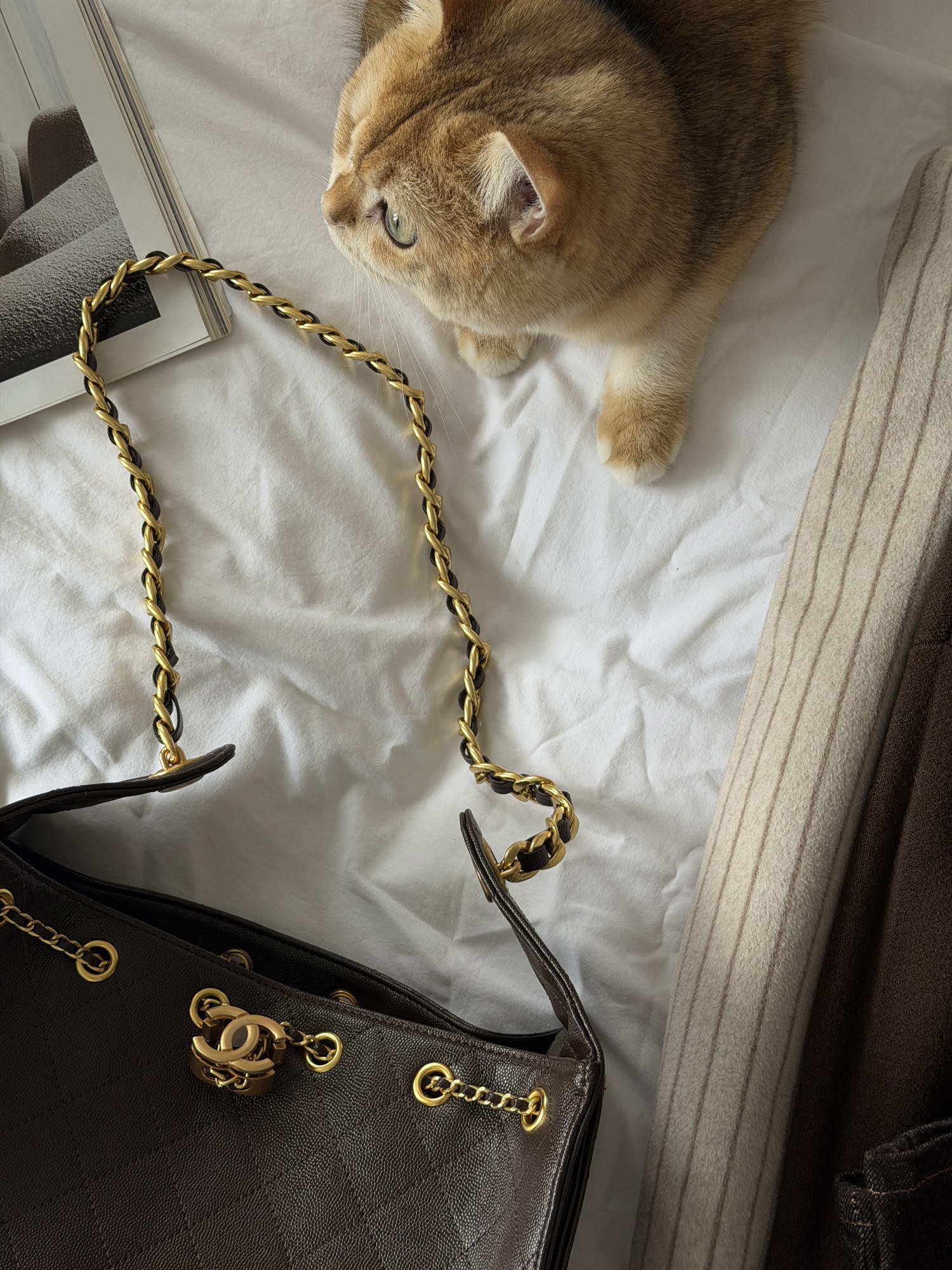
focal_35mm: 48
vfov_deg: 39.7
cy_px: 635
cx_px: 476
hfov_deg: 30.3
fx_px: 1760
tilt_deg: -82.6
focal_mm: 6.76
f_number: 1.78
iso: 100
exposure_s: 1/60
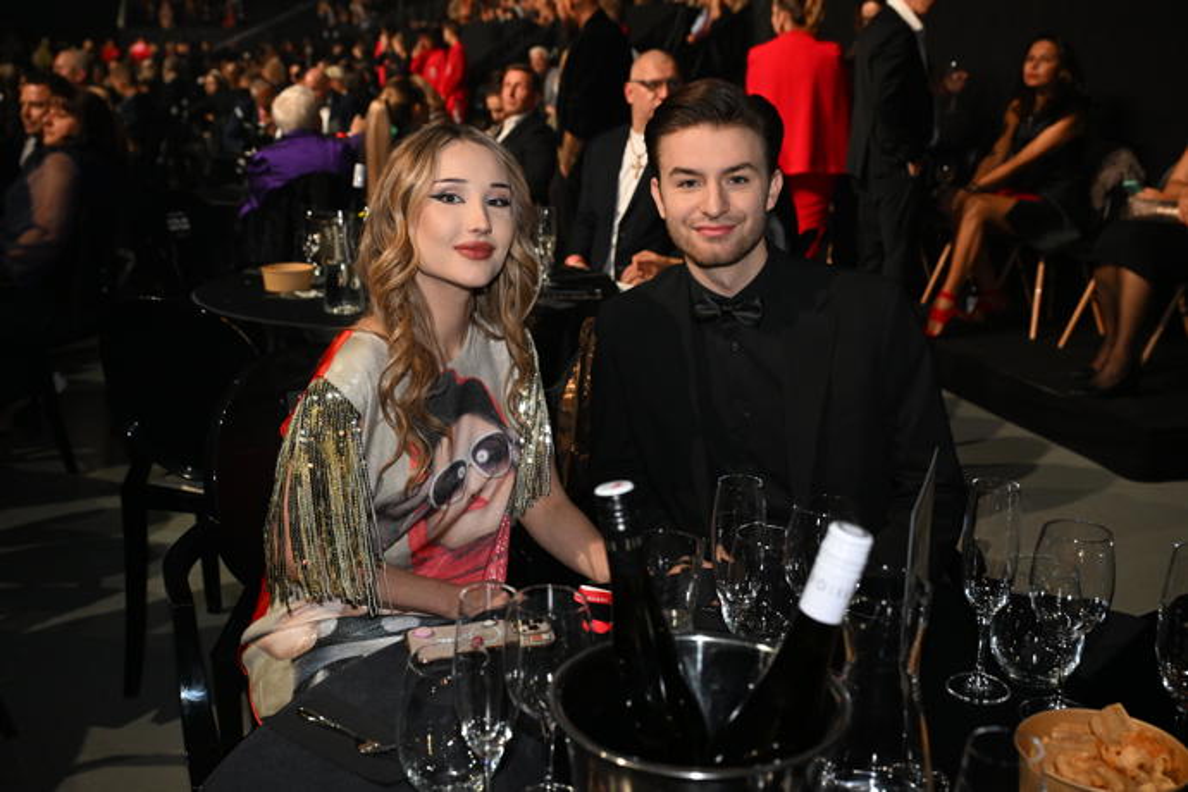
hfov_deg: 49.6
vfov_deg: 34.2
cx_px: 594
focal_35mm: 39
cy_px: 396
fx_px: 1287
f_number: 5
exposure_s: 1/80
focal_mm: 39
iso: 2500
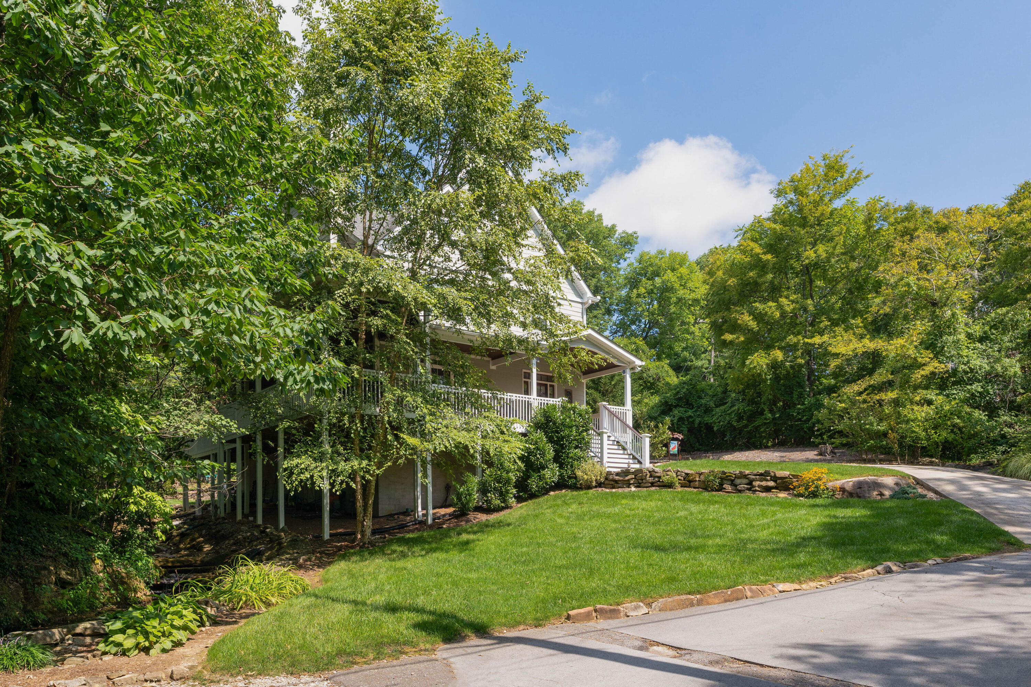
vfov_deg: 55.1
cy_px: 344
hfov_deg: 76.1
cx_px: 516
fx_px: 659
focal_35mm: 23
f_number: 7.1
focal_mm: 23
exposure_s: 1/500
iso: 320
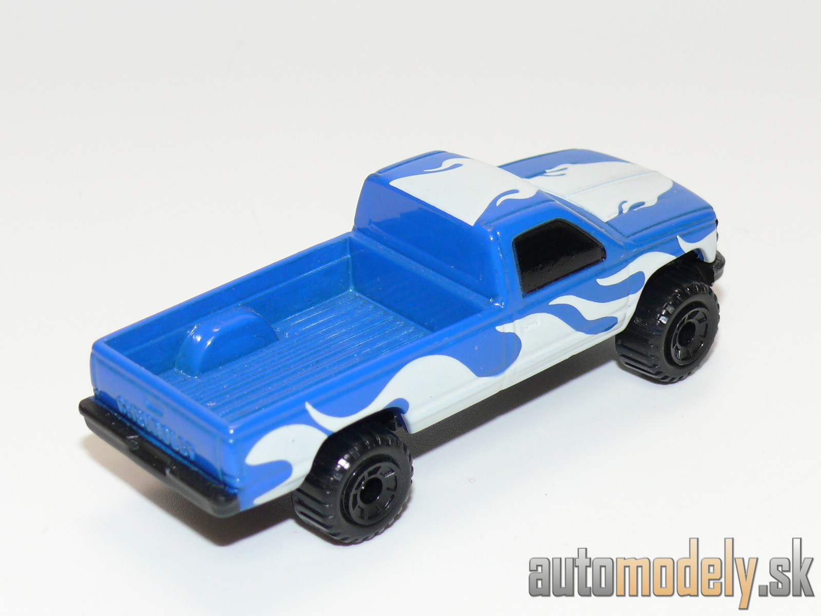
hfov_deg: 19.1
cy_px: 308
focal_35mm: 103
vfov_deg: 14.4
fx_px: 2443
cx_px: 410
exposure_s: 1/30
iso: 100
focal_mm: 13.5
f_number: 4
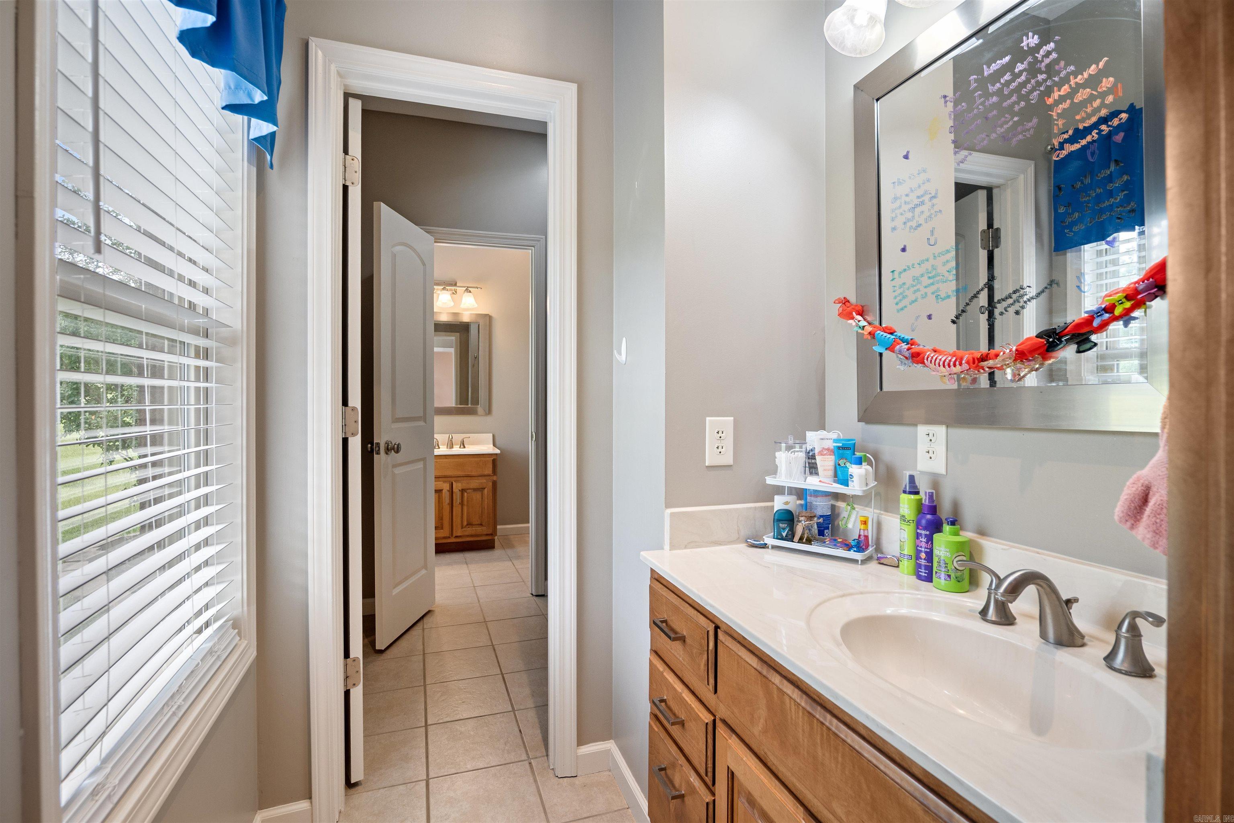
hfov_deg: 96.7
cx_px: 617
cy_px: 412
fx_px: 548
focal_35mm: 16
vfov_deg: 73.7
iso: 1000
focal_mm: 16
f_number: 5.6
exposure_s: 1/13
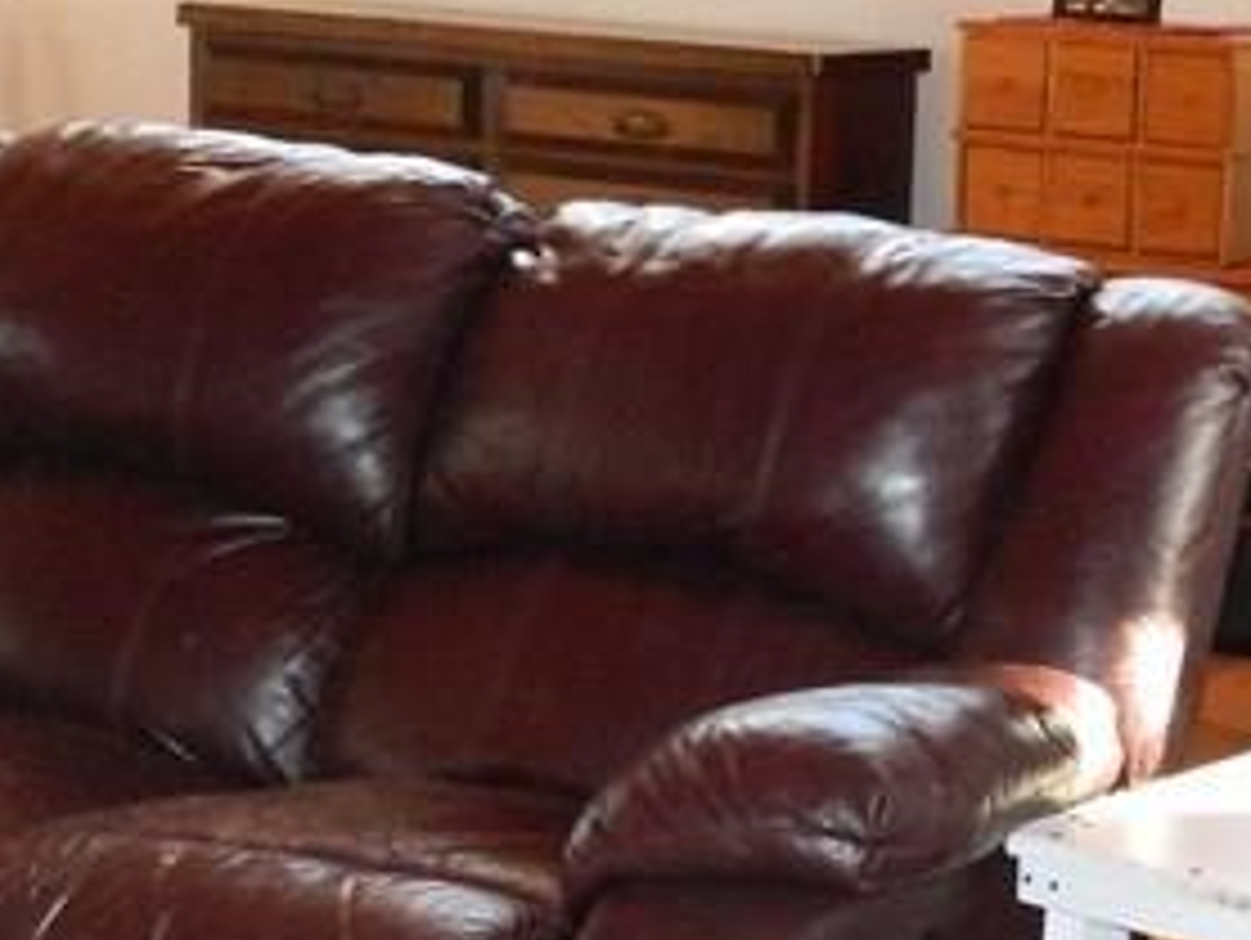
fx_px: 3328
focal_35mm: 92
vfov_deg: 16.1
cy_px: 616
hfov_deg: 20.7
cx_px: 1220
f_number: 3.1
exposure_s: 1/30
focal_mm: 4.5
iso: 400
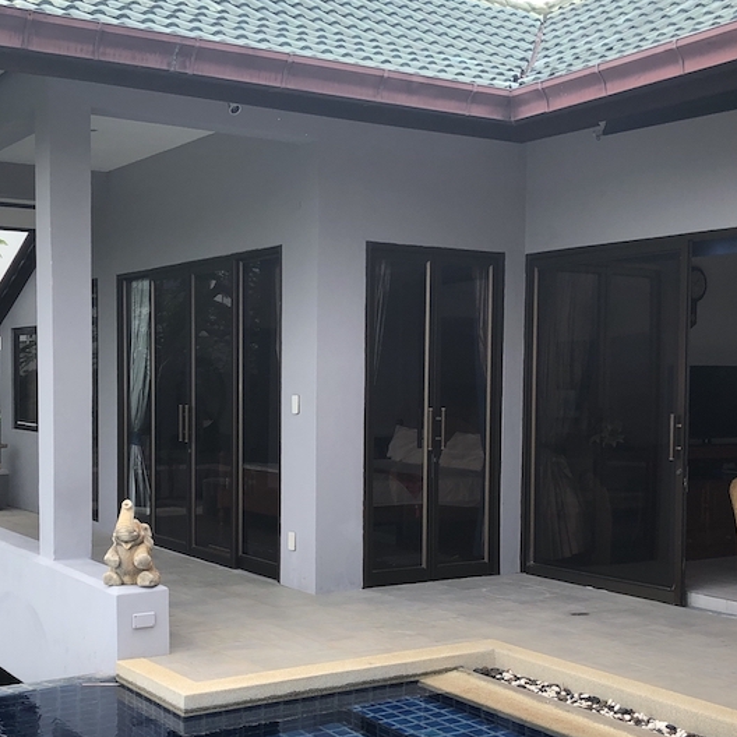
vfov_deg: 35.2
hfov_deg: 35.3
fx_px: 1156
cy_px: 456
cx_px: 307
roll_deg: -0.2
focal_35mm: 48
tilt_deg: -5.2
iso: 20
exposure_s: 1/623
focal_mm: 4
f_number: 1.8
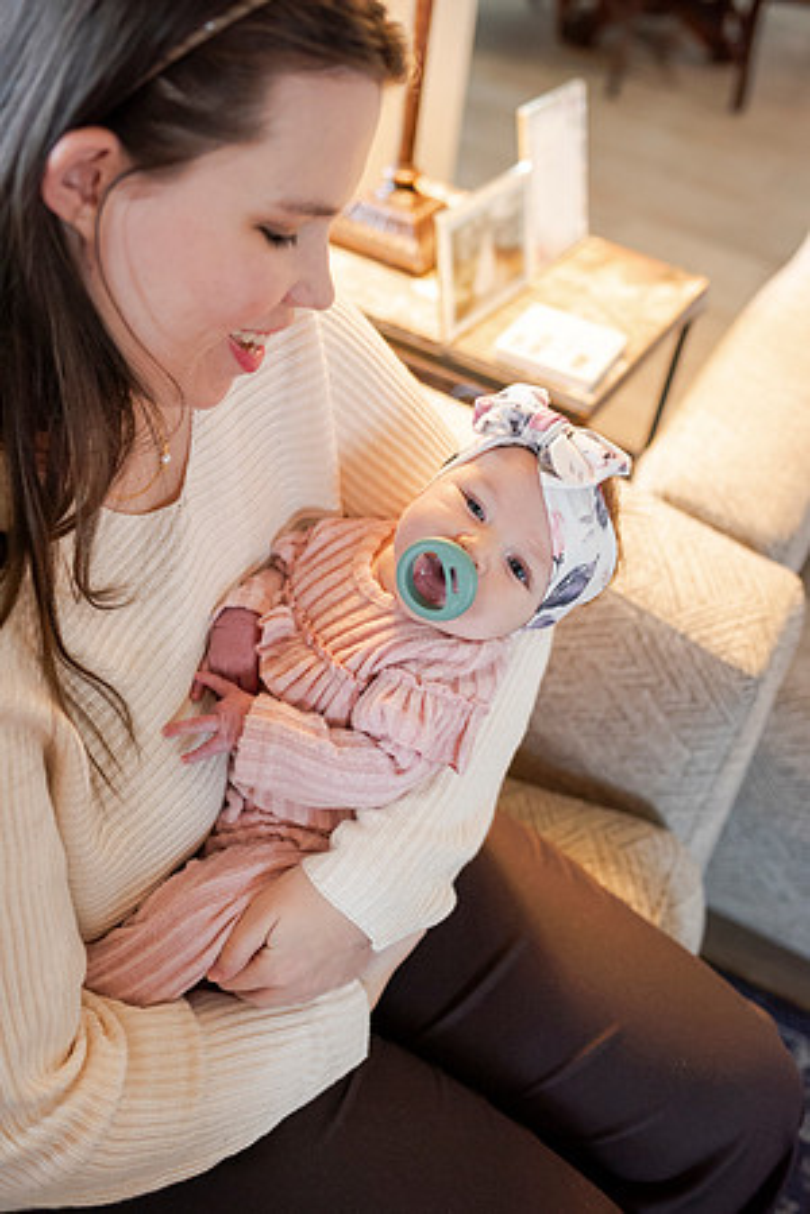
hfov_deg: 37.9
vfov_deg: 54.4
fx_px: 1181
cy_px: 607
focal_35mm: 35
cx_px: 405
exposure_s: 1/125
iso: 2000
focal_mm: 35
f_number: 2.5
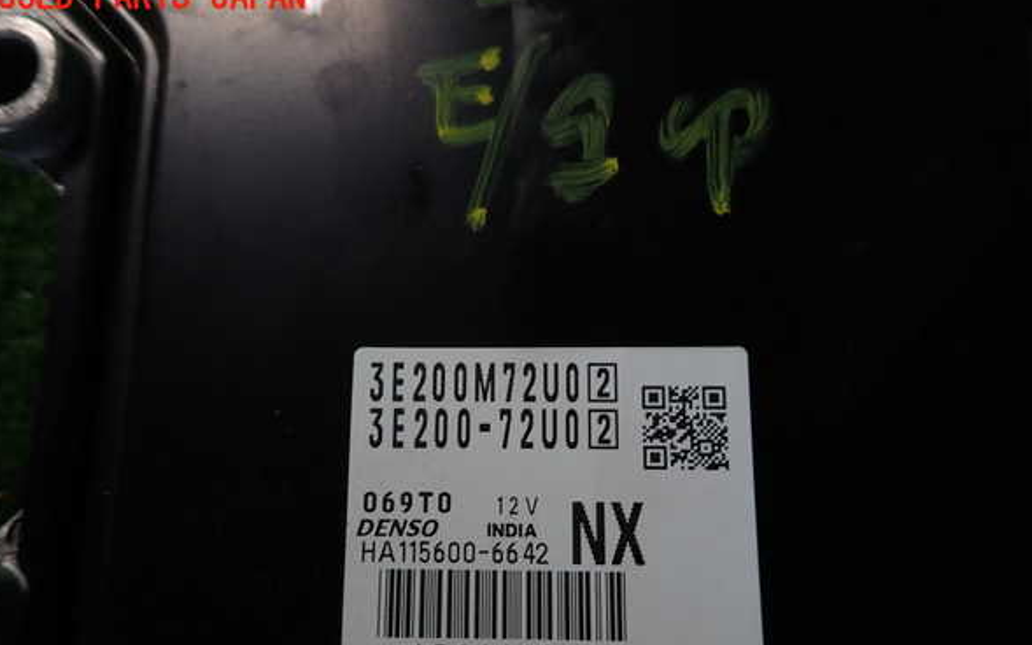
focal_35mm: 27
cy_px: 370
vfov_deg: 45.9
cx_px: 513
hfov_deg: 68.4
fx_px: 759
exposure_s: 1/60
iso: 200
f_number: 2
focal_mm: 4.5
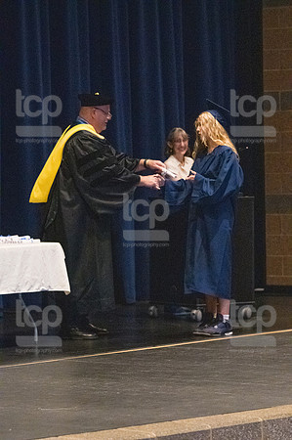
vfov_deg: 11.2
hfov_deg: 7.5
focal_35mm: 183
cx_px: 146
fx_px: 2231
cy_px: 220
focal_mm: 122
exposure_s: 1/400
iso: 10000
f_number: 3.2
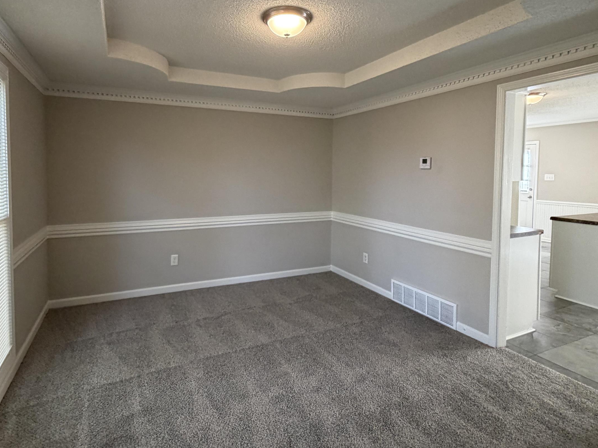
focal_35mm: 20
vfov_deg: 65.5
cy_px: 185
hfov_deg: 81.6
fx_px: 346
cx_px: 274
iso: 250
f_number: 2.2
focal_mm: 2.22
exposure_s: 1/120
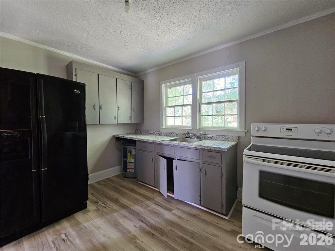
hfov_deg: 106.2
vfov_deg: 89.9
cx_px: 168
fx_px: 126
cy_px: 126
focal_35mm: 13
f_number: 2.2
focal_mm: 2.2
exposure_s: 1/30
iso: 400
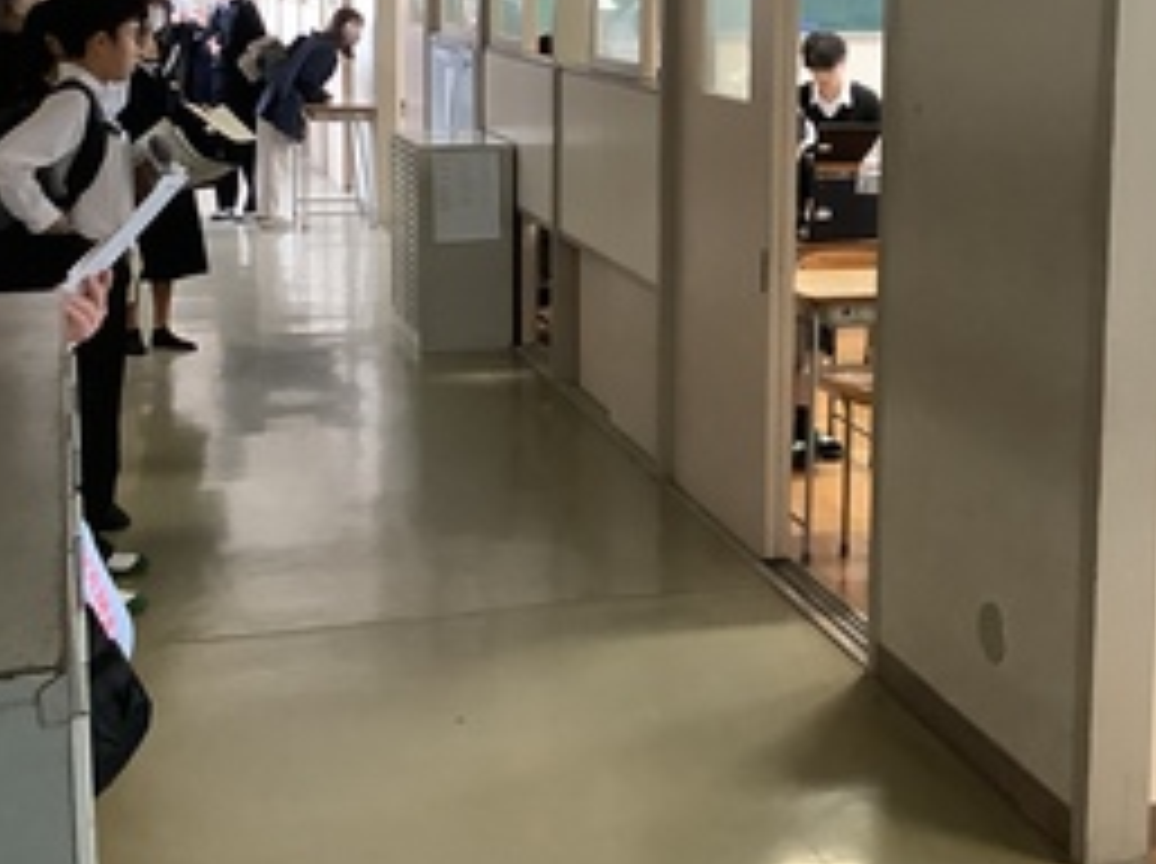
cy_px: 216
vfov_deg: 24.9
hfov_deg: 33.1
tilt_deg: -10.0
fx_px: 1934
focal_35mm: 58
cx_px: 738
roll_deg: -0.4
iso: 320
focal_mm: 3.3
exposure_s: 1/60
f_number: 2.4
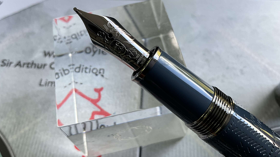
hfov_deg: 56.6
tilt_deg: -57.0
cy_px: 44
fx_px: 260
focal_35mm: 35
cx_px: 134
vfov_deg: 33.2
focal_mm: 3
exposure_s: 1/122
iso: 50
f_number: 1.8
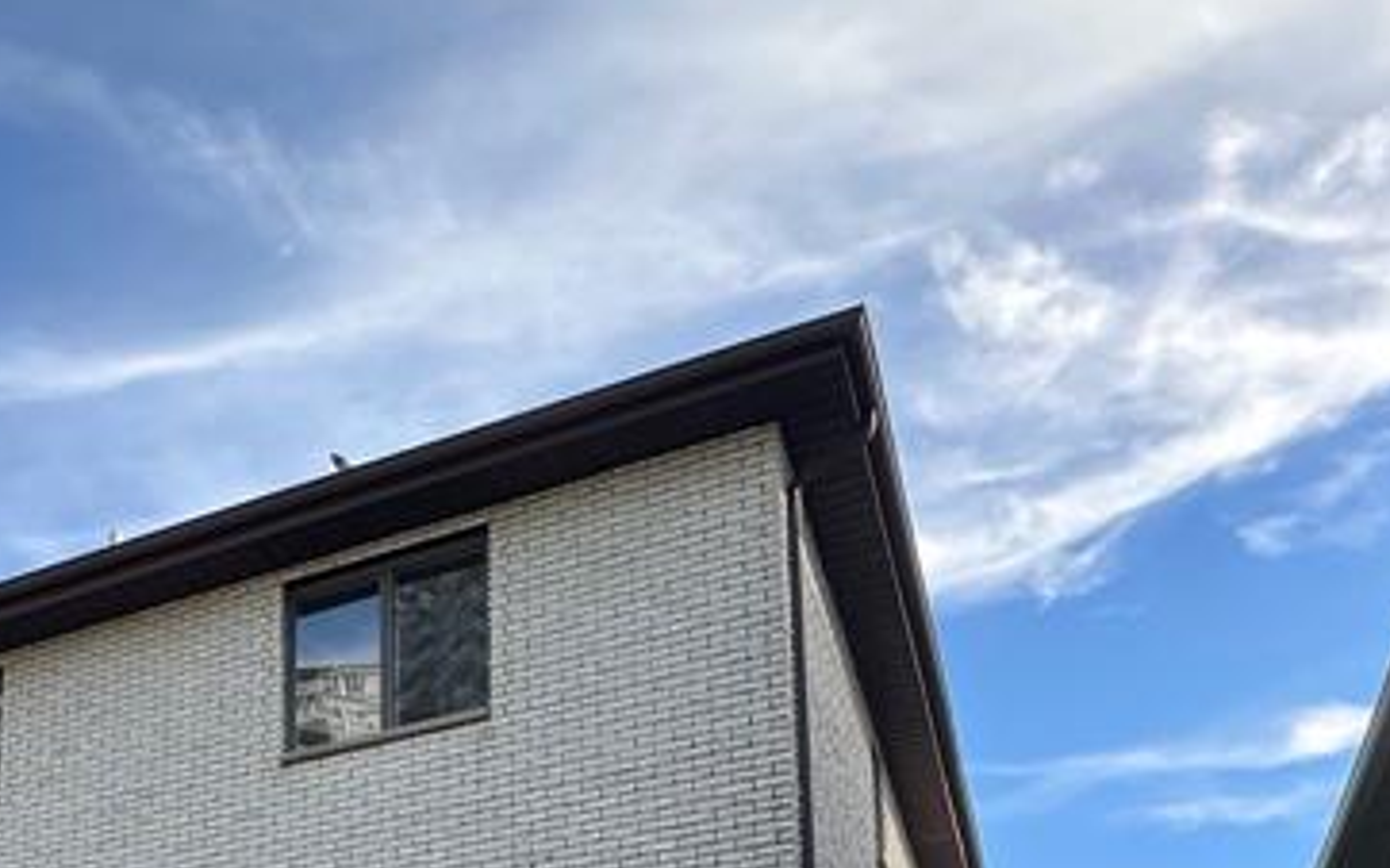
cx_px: 184
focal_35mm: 42
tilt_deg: +8.8
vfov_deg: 24.7
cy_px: 1244
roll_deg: -0.1
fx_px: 1591
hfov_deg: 43.8
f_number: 2.2
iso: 40
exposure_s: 1/392
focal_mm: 2.22
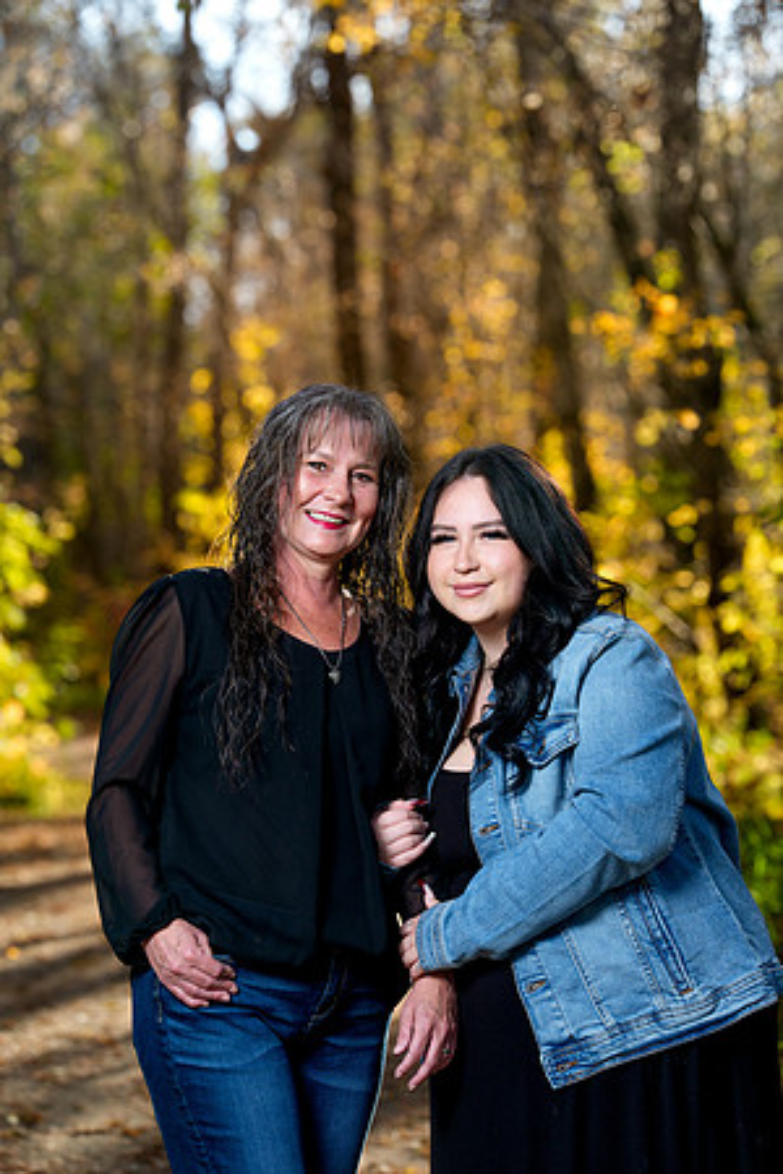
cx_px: 392
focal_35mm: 109
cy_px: 587
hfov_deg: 12.6
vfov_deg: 18.8
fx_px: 3556
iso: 400
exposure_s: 1/160
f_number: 4
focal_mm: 109
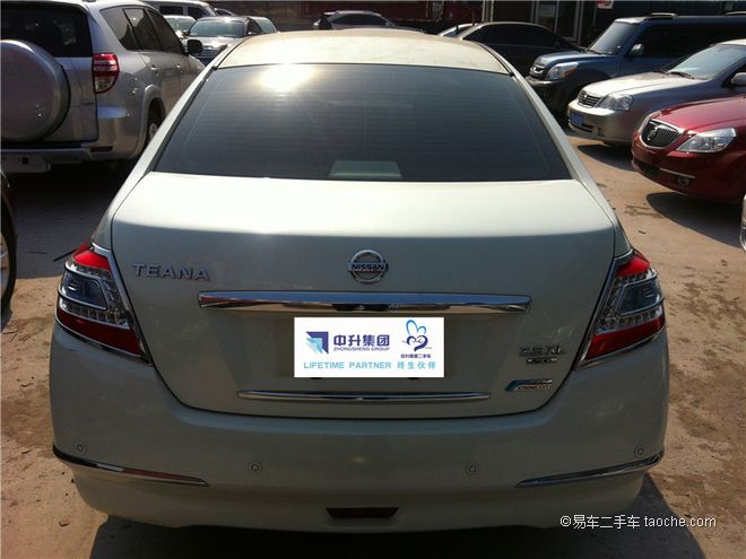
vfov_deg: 40.7
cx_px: 373
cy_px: 280
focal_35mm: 35
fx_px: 754
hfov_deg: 52.6
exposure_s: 1/2011
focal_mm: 3.85
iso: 80
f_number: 2.8
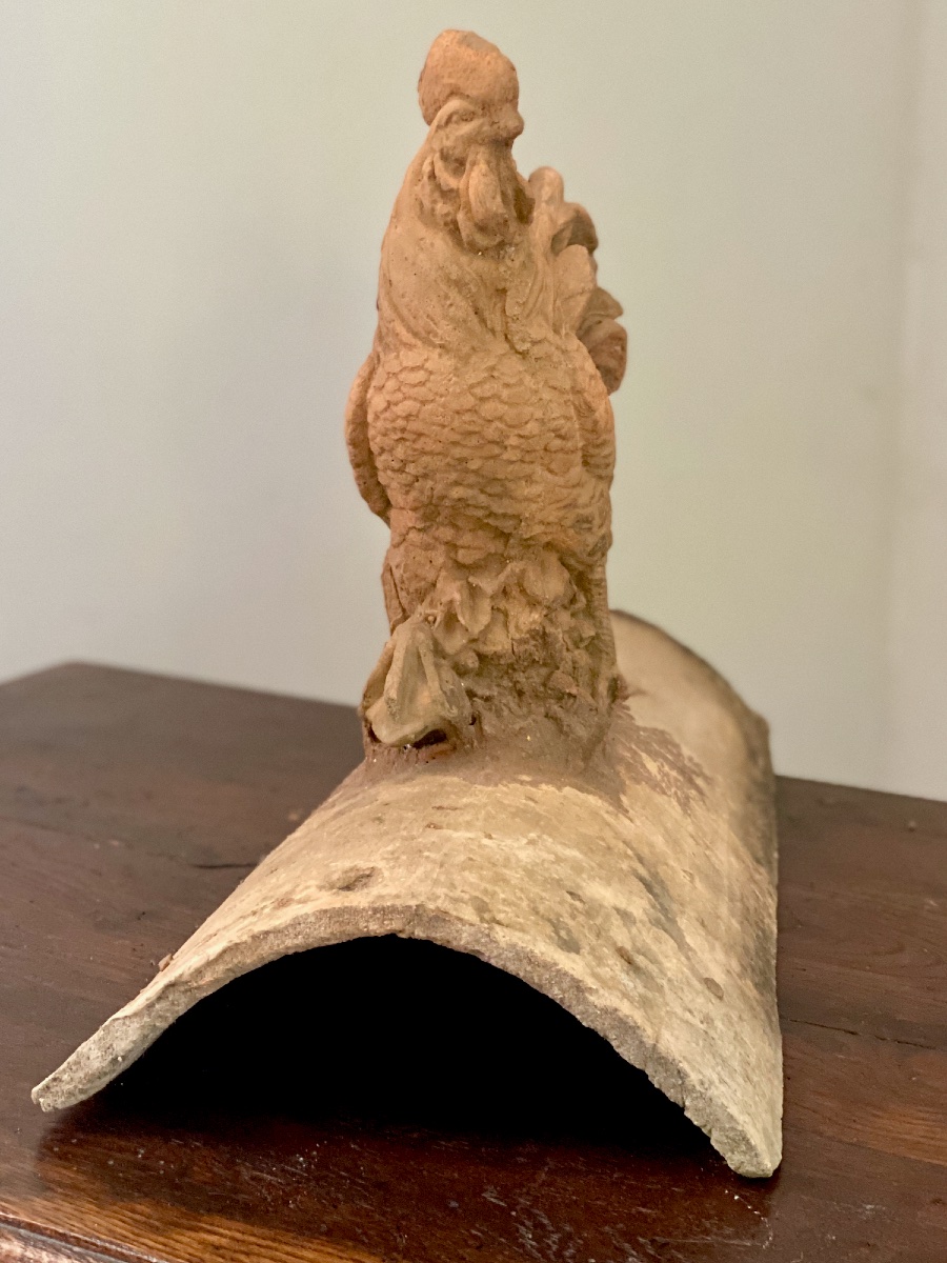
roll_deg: -1.4
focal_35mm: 52
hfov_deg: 28.0
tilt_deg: -11.2
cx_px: 474
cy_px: 632
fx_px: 1897
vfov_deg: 36.8
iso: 320
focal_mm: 6
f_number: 2
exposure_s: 1/40
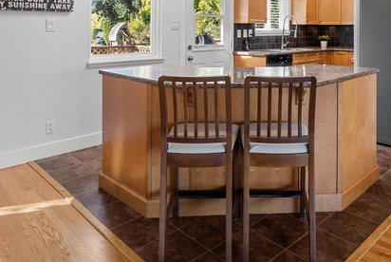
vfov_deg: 39.6
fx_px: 337
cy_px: 30
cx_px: 250
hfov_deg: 59.2
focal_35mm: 31
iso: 2000
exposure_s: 1/30
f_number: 8
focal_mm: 16
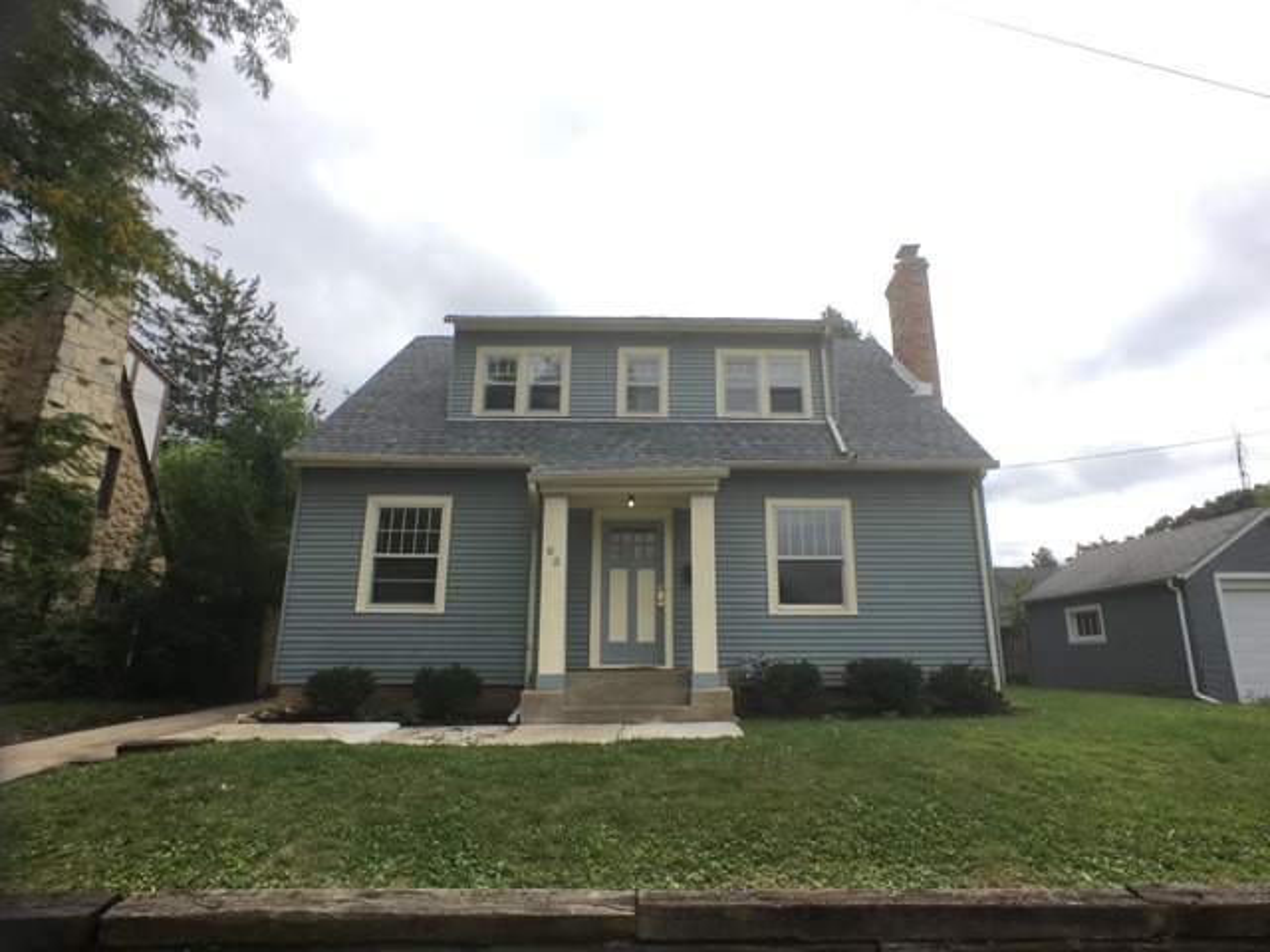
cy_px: 476
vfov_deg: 48.2
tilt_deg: +14.9
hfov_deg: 61.7
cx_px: 635
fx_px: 1064
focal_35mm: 29
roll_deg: -0.5
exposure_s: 1/1202
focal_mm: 4.15
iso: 25
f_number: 2.2
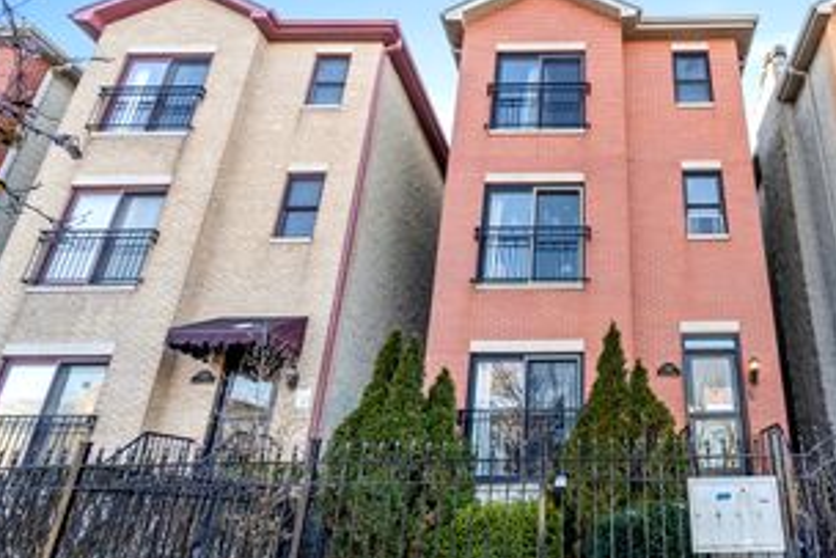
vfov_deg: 55.0
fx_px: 534
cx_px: 605
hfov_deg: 71.9
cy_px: 312
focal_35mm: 23
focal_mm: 14
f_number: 9
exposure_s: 1/125
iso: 800
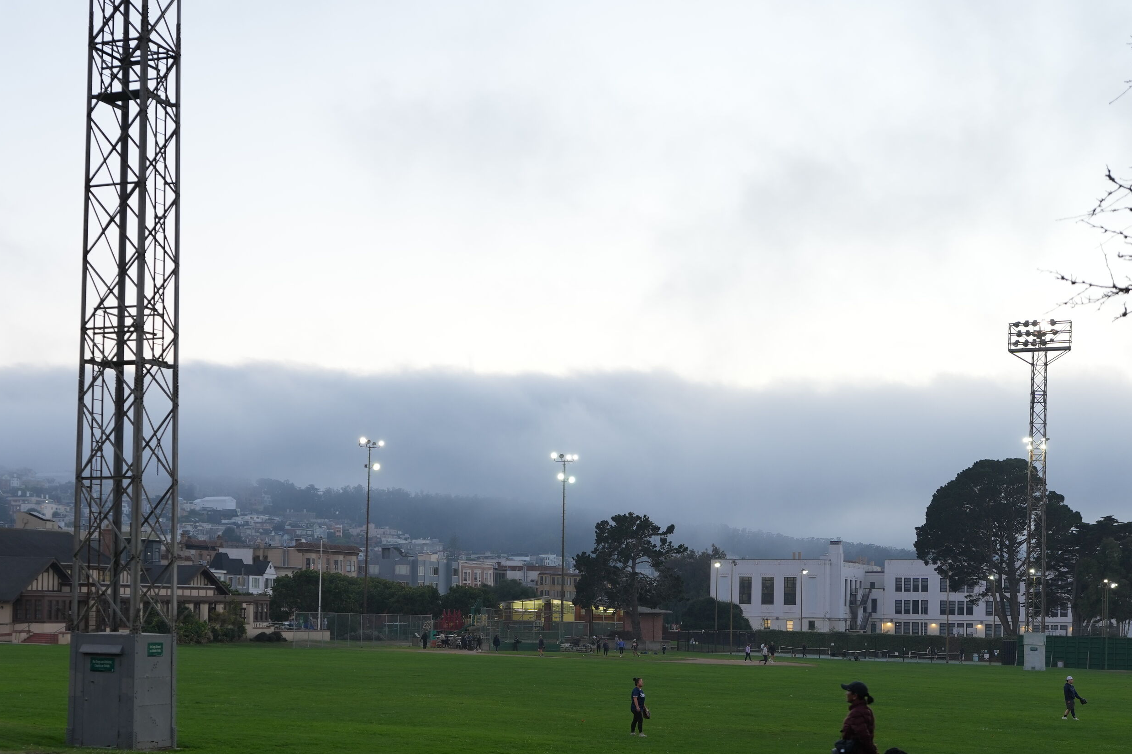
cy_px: 581
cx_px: 374
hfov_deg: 32.6
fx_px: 1918
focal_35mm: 61
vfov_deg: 22.0
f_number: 2.8
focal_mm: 35
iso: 320
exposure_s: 1/100
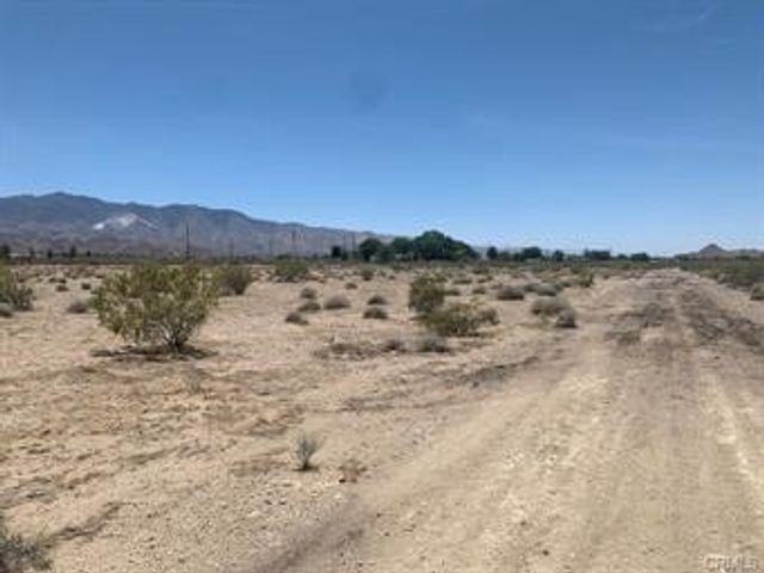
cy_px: 286
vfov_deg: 53.1
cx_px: 382
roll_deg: +0.4
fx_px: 574
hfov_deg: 67.3
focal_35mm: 26
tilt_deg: -2.0
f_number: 1.8
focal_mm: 4.25
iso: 25
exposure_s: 1/4673
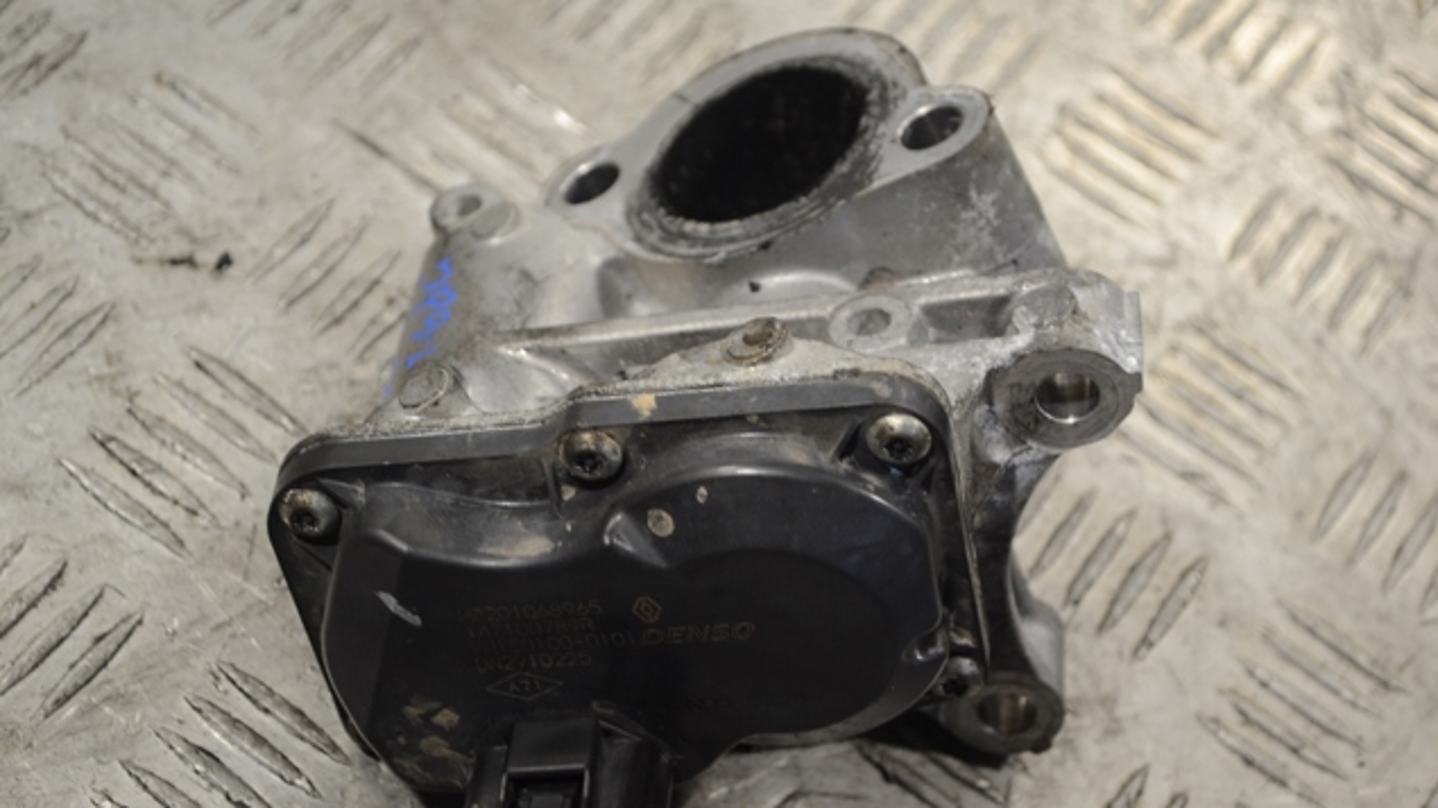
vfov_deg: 15.9
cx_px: 722
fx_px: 2898
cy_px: 380
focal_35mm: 76
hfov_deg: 27.9
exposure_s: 1/30
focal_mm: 48
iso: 180
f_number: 5.3
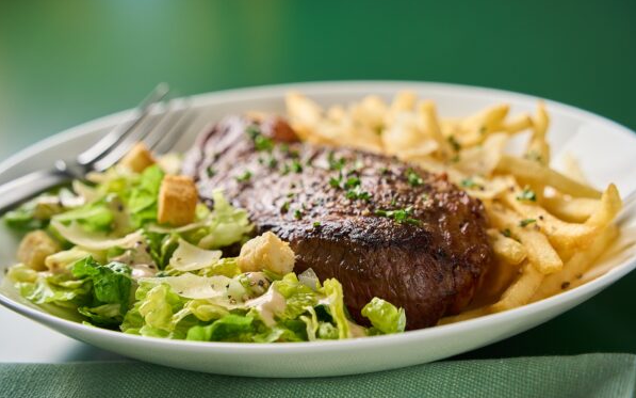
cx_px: 319
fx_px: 1491
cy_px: 210
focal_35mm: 86
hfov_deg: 24.1
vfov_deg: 15.2
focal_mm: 84
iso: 400
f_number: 5.6
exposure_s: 1/80
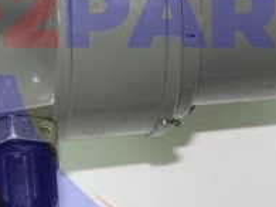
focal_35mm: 130
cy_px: 14
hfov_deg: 15.0
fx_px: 1036
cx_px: 241
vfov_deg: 11.3
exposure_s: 1/8
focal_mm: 5.8
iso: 100
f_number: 3.2
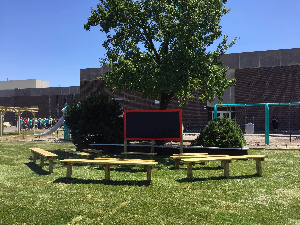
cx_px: 150
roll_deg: -0.1
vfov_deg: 48.2
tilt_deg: +0.7
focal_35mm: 29
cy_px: 112
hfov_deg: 61.7
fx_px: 251
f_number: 2.2
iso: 32
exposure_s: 1/1364
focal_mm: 4.15
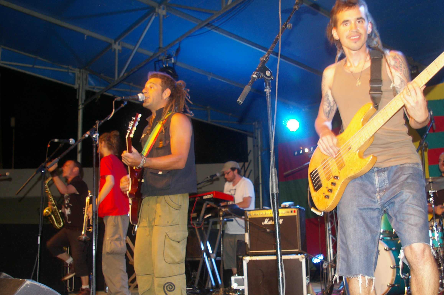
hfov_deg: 49.5
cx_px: 245
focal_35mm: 39
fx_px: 481
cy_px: 173
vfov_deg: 34.1
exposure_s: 1/30
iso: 400
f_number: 4.5
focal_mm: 20
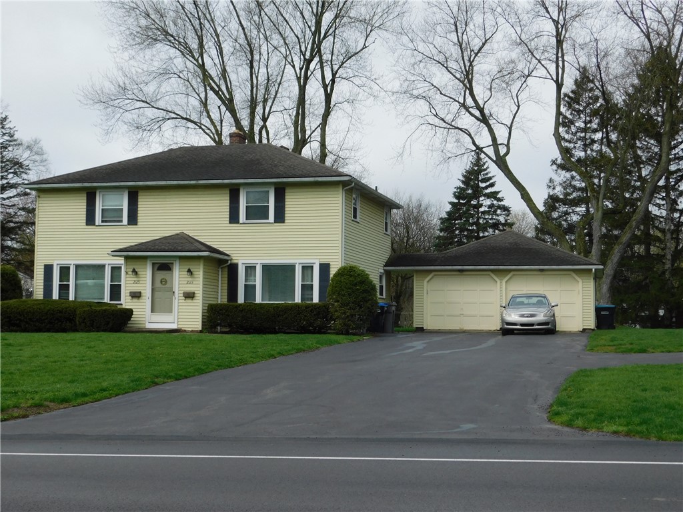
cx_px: 342
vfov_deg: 28.6
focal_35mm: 51
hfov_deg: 37.5
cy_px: 256
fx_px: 1006
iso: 125
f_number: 3.8
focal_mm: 9
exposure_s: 1/800
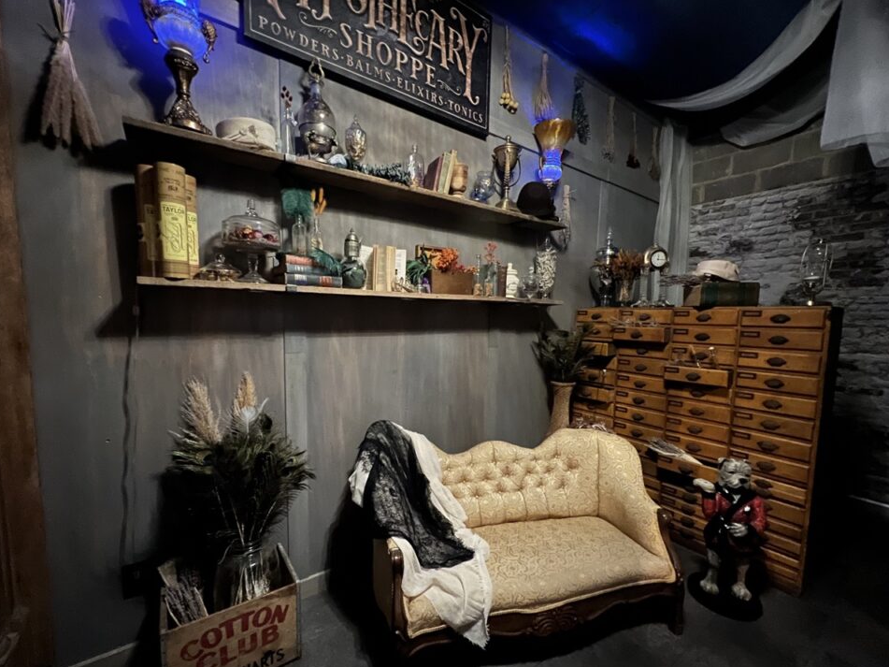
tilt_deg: -6.2
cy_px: 358
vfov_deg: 85.5
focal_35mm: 14
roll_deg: -0.6
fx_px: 359
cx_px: 442
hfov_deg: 102.1
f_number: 1.8
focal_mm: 1.57
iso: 1000
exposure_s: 1/10
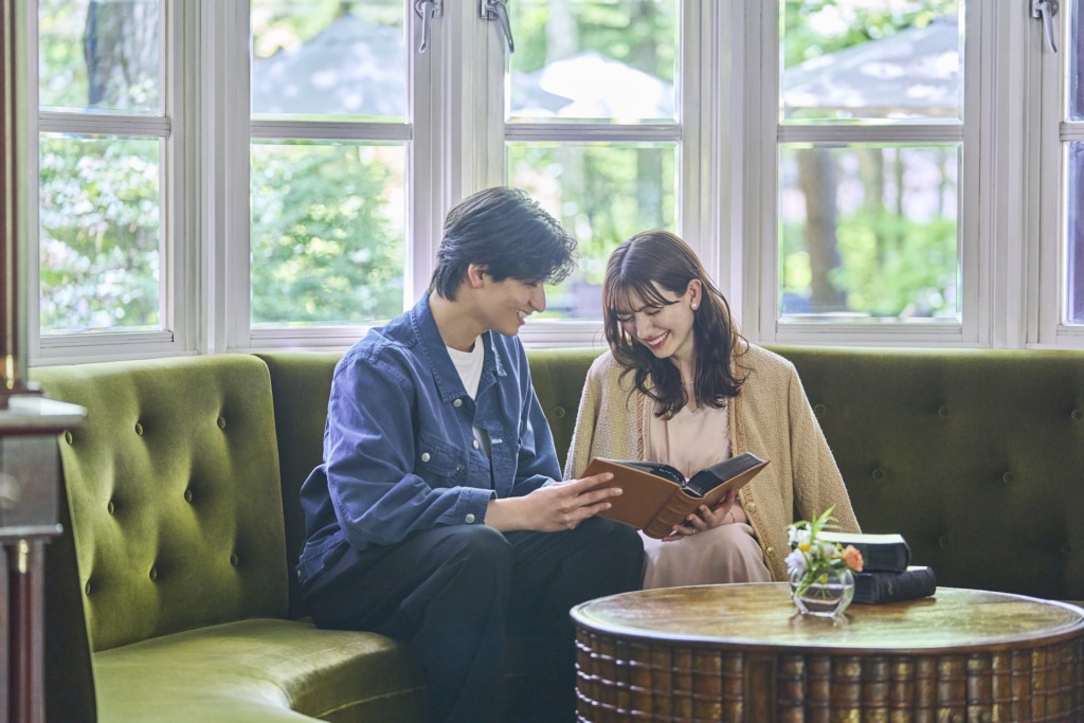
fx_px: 3282
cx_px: 542
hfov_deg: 18.8
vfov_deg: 12.6
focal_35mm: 109
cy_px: 362
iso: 2000
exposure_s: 1/60
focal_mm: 109
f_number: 2.8
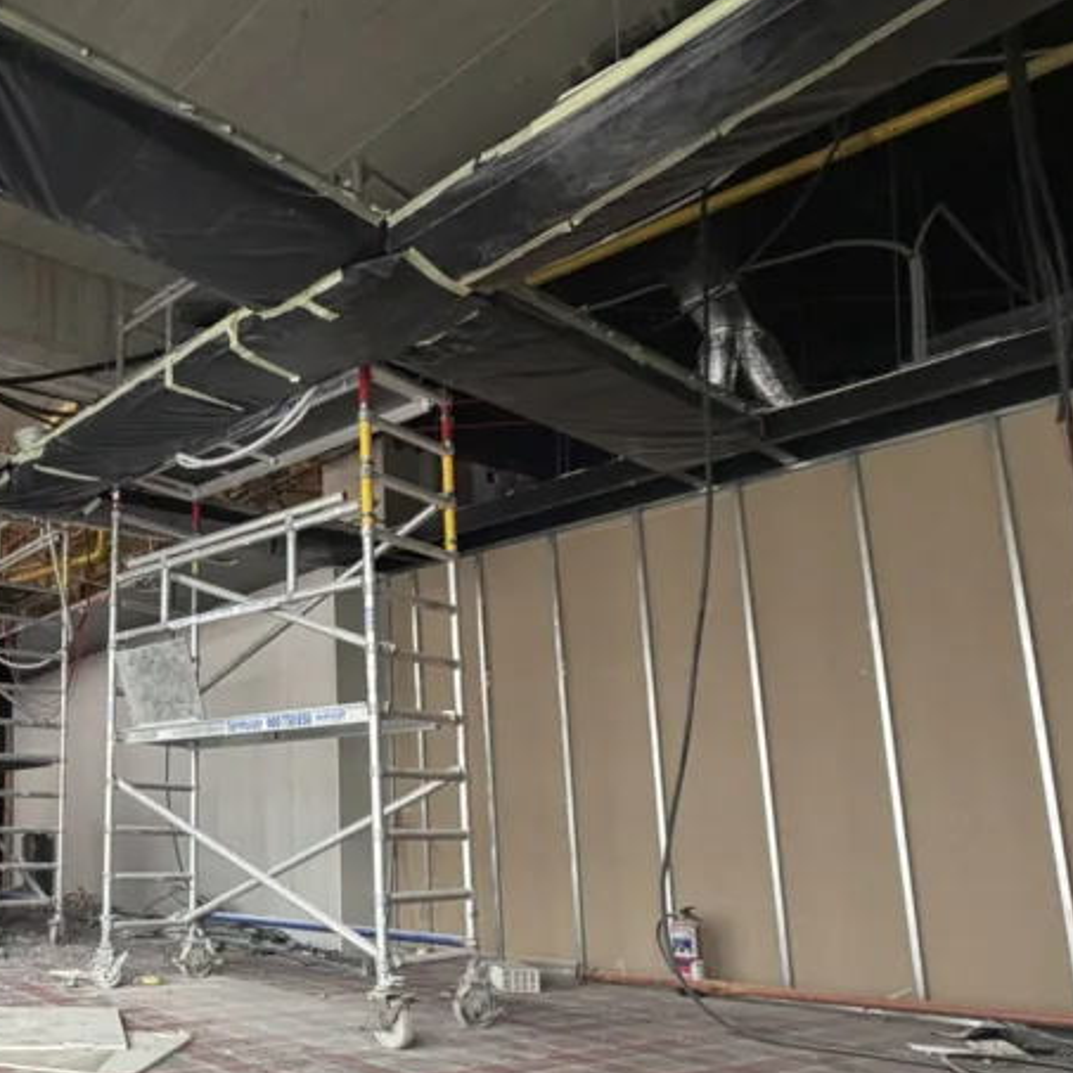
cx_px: 116
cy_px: 663
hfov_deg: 51.0
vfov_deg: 56.7
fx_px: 982
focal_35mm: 28
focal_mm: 2.22
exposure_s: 1/88
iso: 320
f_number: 2.2
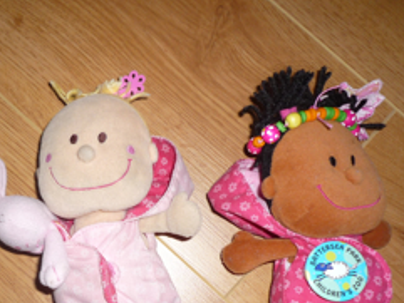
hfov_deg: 42.0
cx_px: 115
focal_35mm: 44
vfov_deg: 31.7
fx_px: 514
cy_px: 259
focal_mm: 4.4
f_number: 2.8
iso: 100
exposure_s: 1/30
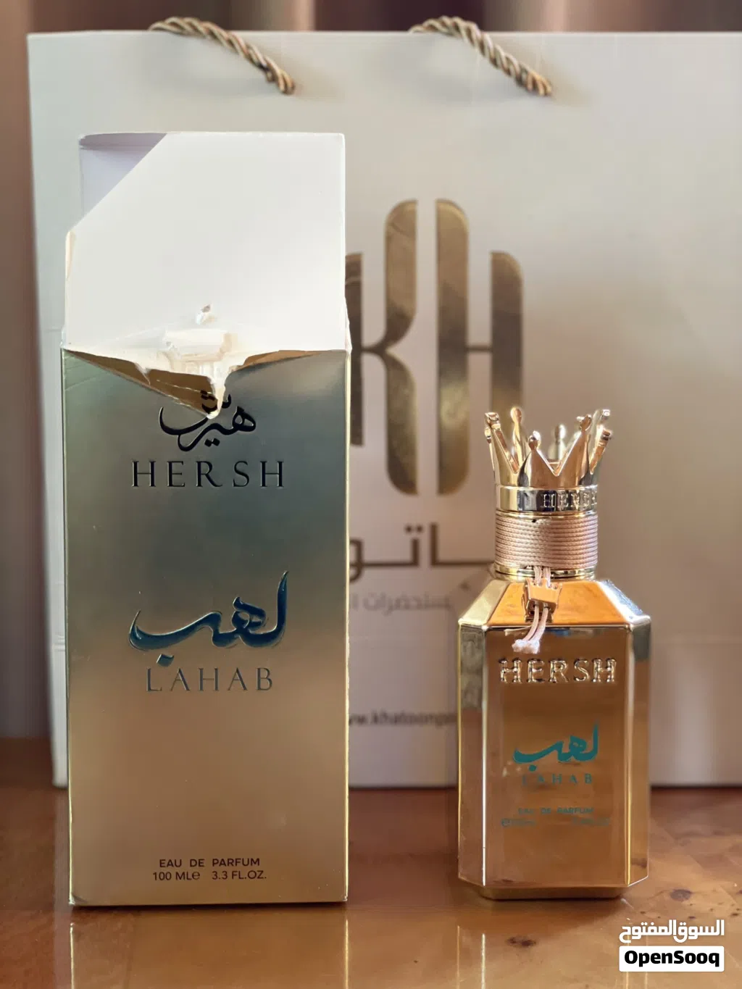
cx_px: 371
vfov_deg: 36.8
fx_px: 1486
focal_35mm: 52
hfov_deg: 28.0
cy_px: 494
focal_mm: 6
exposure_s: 1/40
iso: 250
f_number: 2
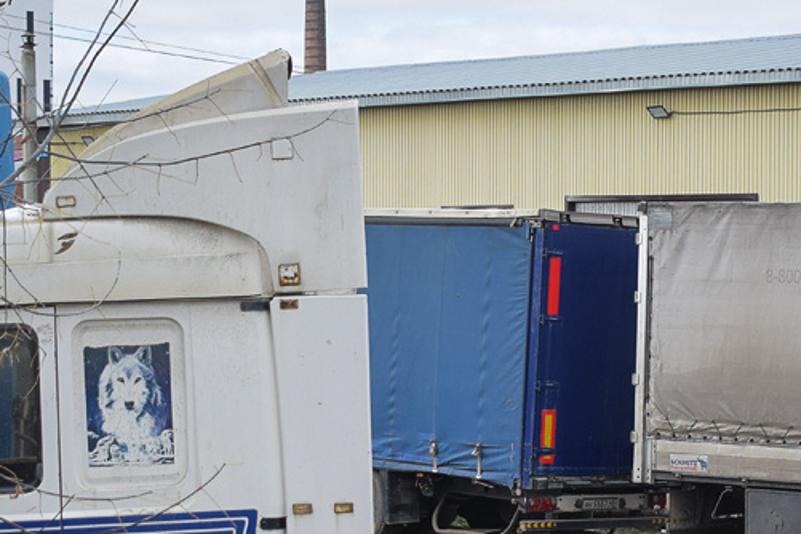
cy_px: 476
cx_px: 457
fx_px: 2318
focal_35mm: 104
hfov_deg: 19.6
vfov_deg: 13.0
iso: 400
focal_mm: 29
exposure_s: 1/1000
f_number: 7.1
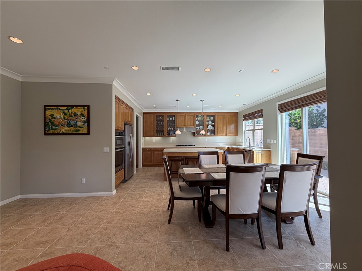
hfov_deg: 102.1
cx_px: 181
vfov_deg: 85.7
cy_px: 136
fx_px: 146
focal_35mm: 14
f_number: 2.2
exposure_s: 1/120
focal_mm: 2.22
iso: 40
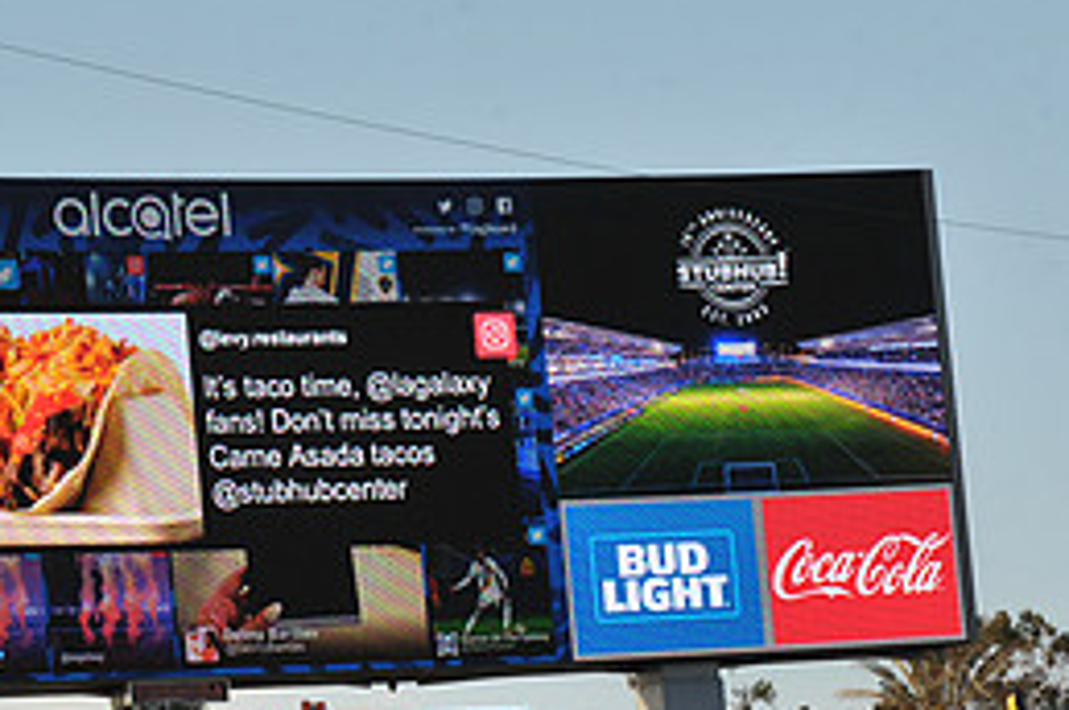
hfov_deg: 9.6
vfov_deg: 6.4
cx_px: 177
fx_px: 6317
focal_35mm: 213
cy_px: 372
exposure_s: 1/500
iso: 400
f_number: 11
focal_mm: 95
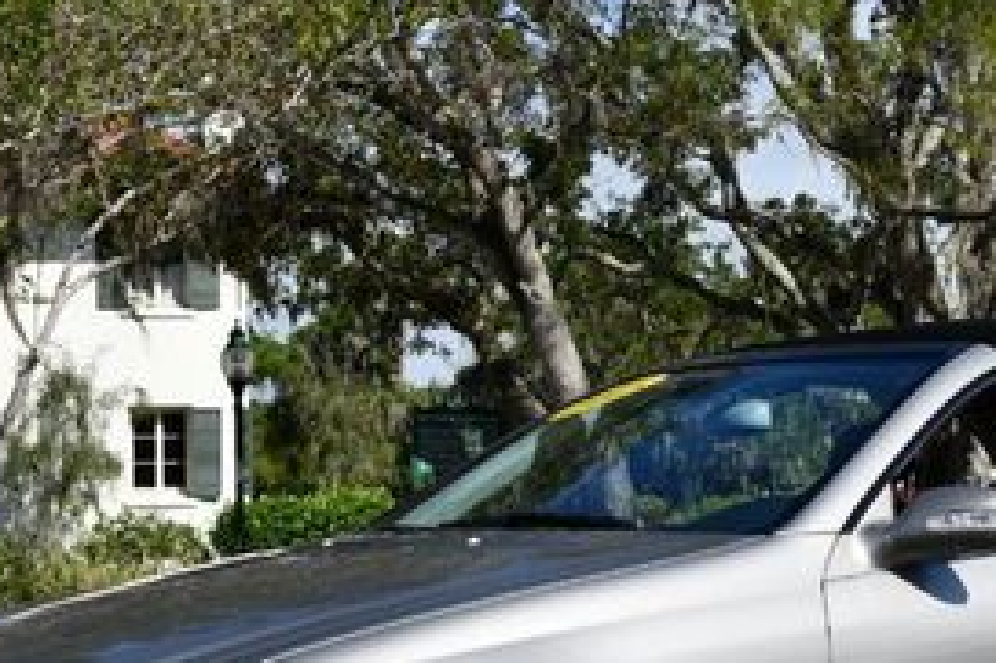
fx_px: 2931
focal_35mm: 106
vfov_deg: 12.9
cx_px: 707
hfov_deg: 19.2
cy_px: 469
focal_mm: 30
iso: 100
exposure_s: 1/320
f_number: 9
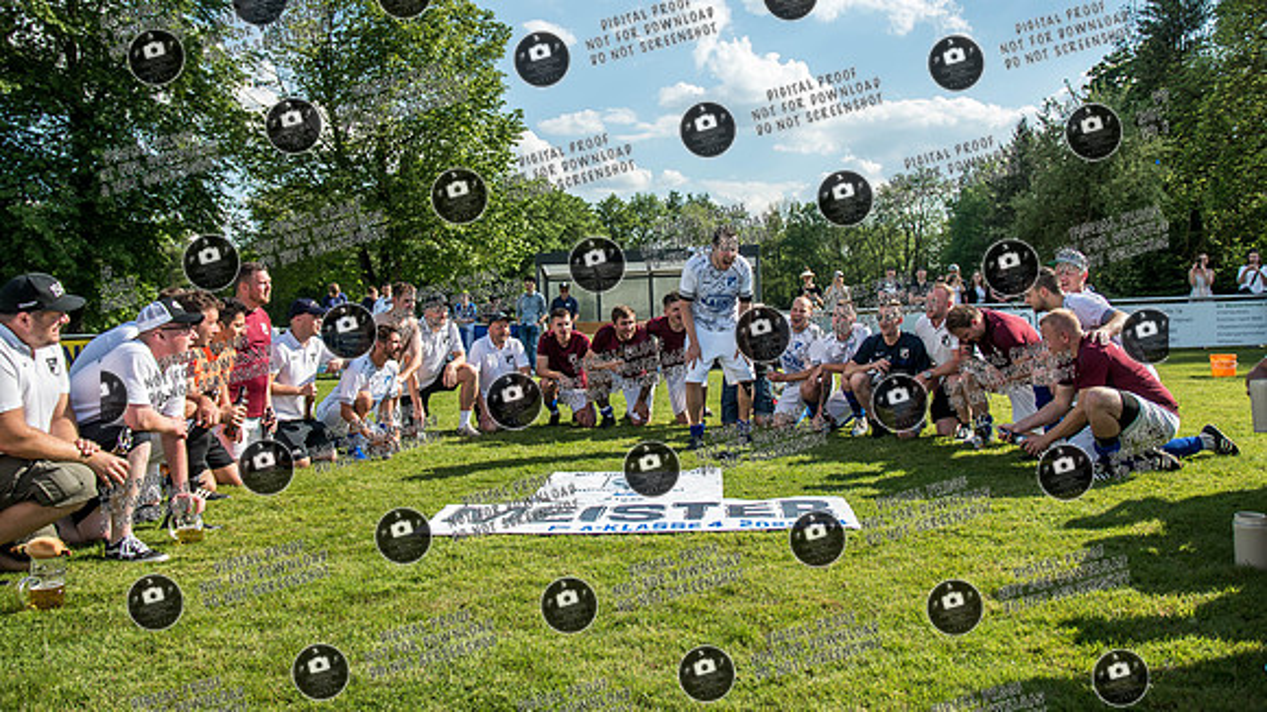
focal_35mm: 31
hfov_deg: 62.0
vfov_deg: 37.2
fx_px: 1055
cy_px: 291
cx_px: 634
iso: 64
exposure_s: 1/400
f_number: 4
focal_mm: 20
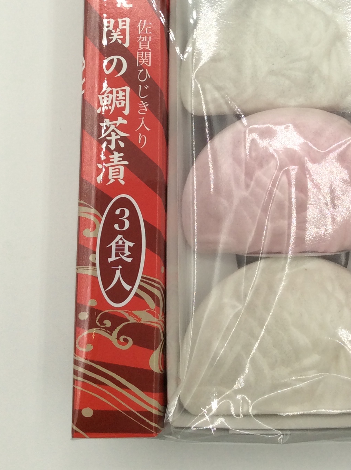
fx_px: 827
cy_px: 74
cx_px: 300
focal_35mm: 61
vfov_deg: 30.7
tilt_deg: -81.6
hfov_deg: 23.5
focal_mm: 3.3
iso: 32
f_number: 2.4
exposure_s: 1/427
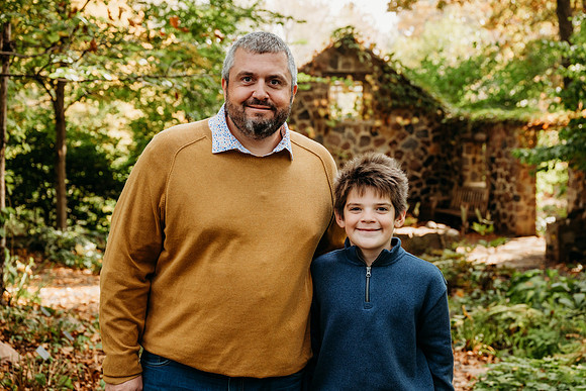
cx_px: 330
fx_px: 948
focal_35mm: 58
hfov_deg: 34.3
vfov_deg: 23.3
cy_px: 215
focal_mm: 51
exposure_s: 1/320
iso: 500
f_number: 4
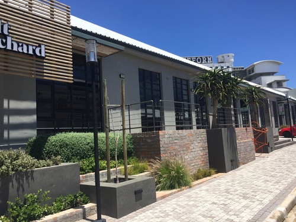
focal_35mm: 29
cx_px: 148
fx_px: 248
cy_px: 111
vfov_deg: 48.2
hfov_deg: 61.7
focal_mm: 4.15
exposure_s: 1/2083
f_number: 2.2
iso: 32
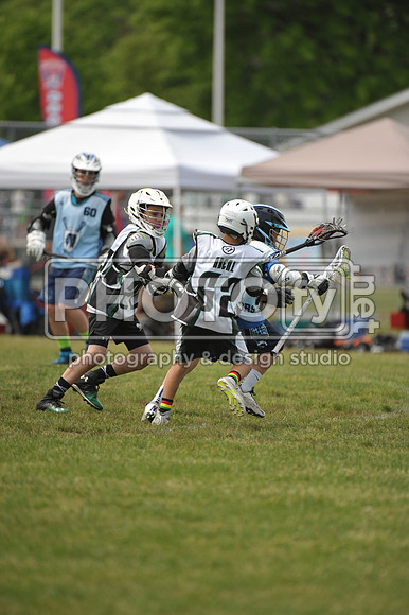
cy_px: 308
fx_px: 6483
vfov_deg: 5.4
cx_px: 204
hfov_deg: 3.6
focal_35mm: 380
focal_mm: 380
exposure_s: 1/3200
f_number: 4
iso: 800
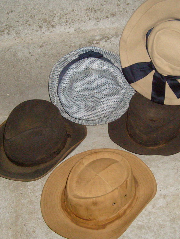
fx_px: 326
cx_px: 114
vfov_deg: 40.4
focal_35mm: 47
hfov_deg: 30.7
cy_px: 119
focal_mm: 5.8
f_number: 2.8
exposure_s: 1/45
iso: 400
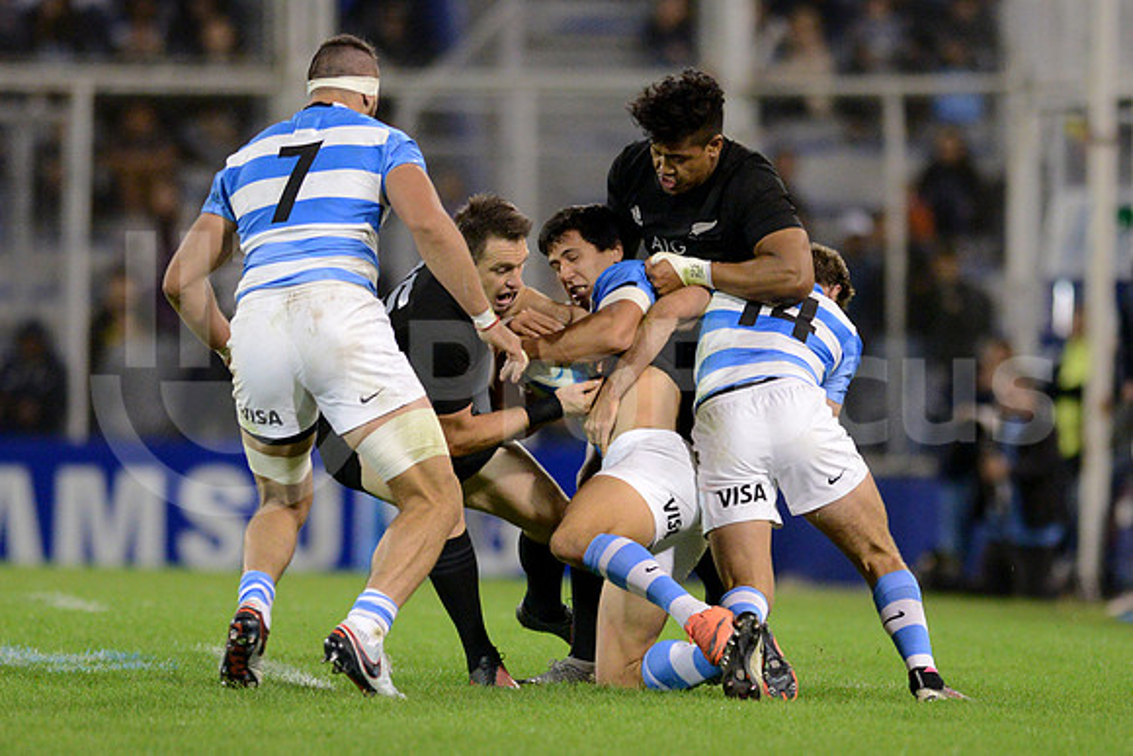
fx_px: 9443
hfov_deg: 6.9
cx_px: 566
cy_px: 378
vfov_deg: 4.6
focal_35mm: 300
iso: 4500
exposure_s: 1/1250
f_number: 2.8
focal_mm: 300
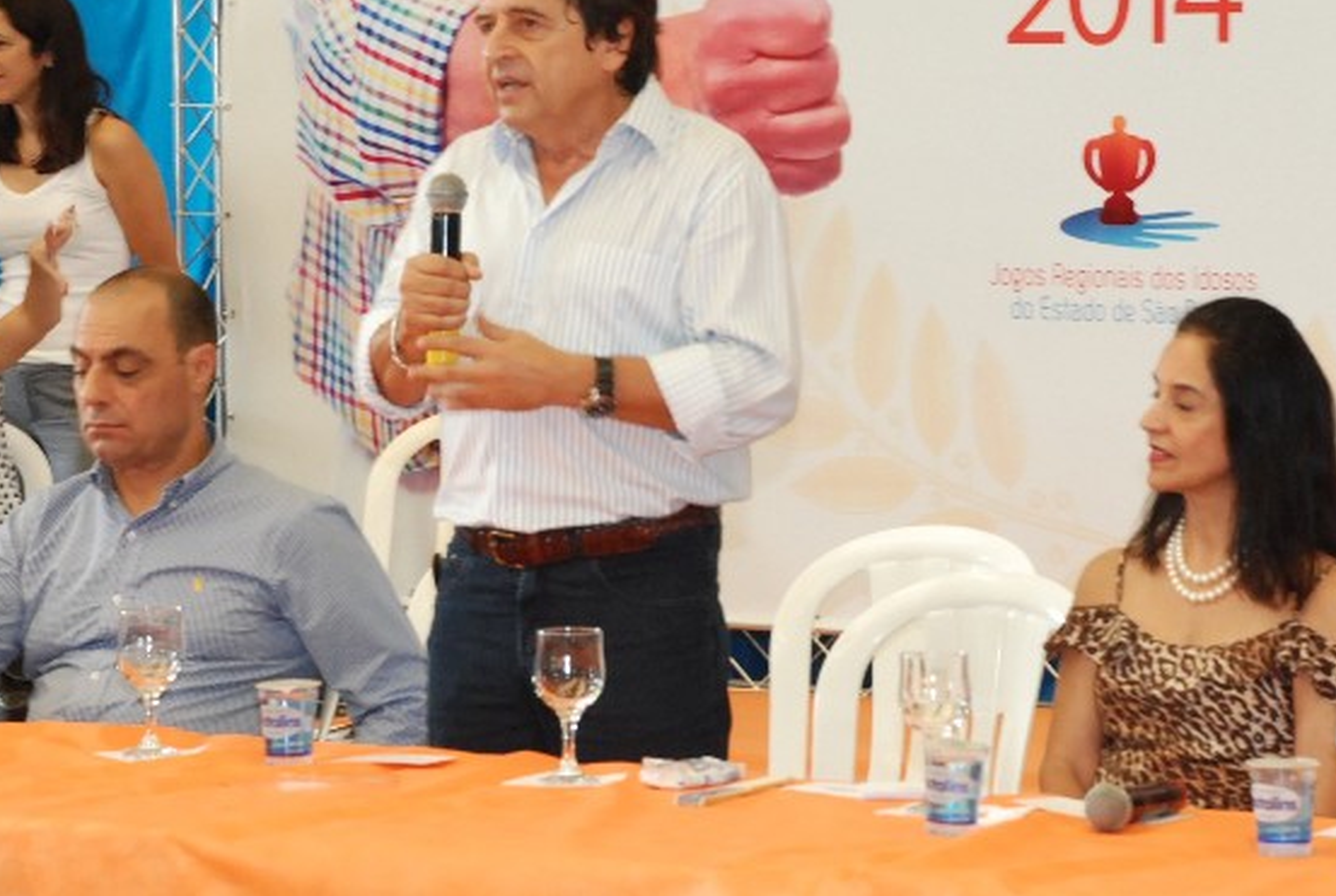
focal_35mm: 163
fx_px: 6050
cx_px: 756
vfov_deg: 8.5
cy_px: 254
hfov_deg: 12.6
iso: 1250
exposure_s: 1/20
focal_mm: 75
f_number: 8
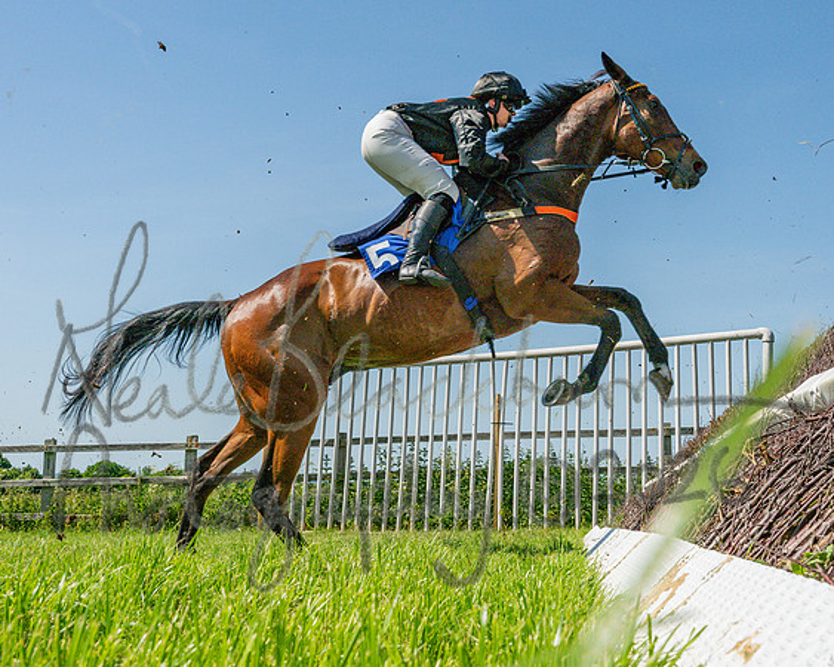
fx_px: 1028
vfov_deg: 35.8
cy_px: 279
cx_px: 391
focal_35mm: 42
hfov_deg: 44.1
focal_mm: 24
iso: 400
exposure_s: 1/2000
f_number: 9
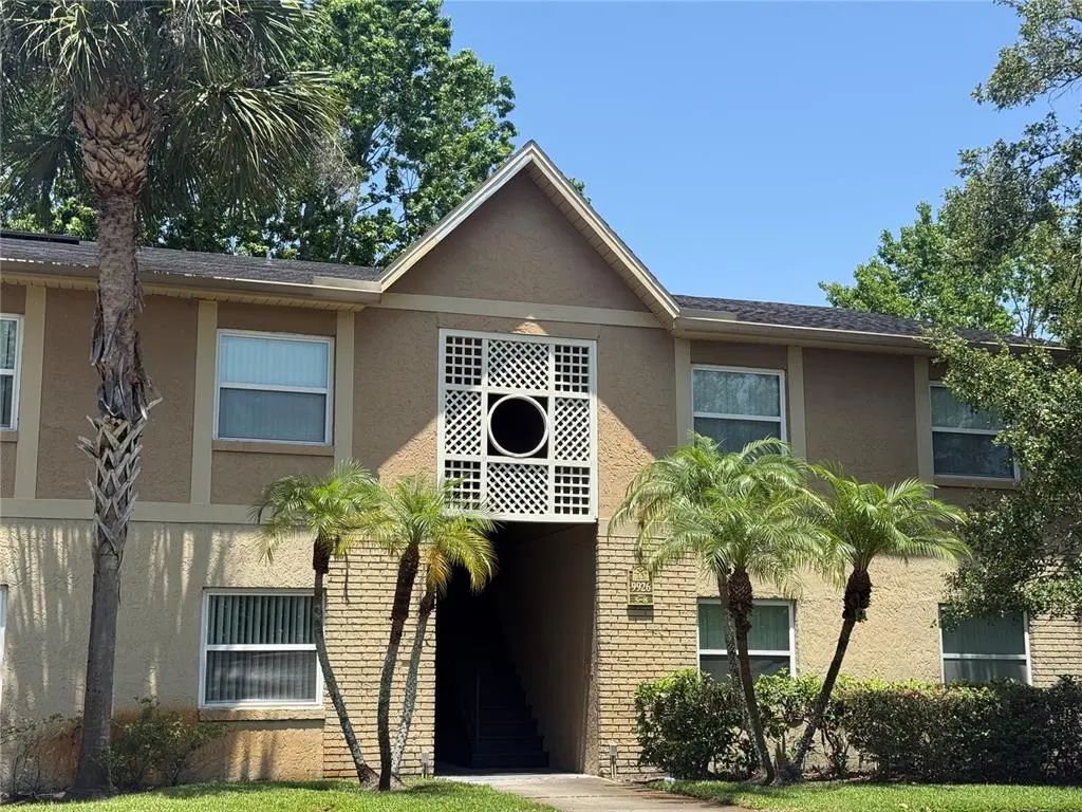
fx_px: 1500
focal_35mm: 48
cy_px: 406
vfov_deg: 30.3
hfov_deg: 39.7
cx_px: 541
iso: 64
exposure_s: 1/2667
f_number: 1.78
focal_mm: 6.76
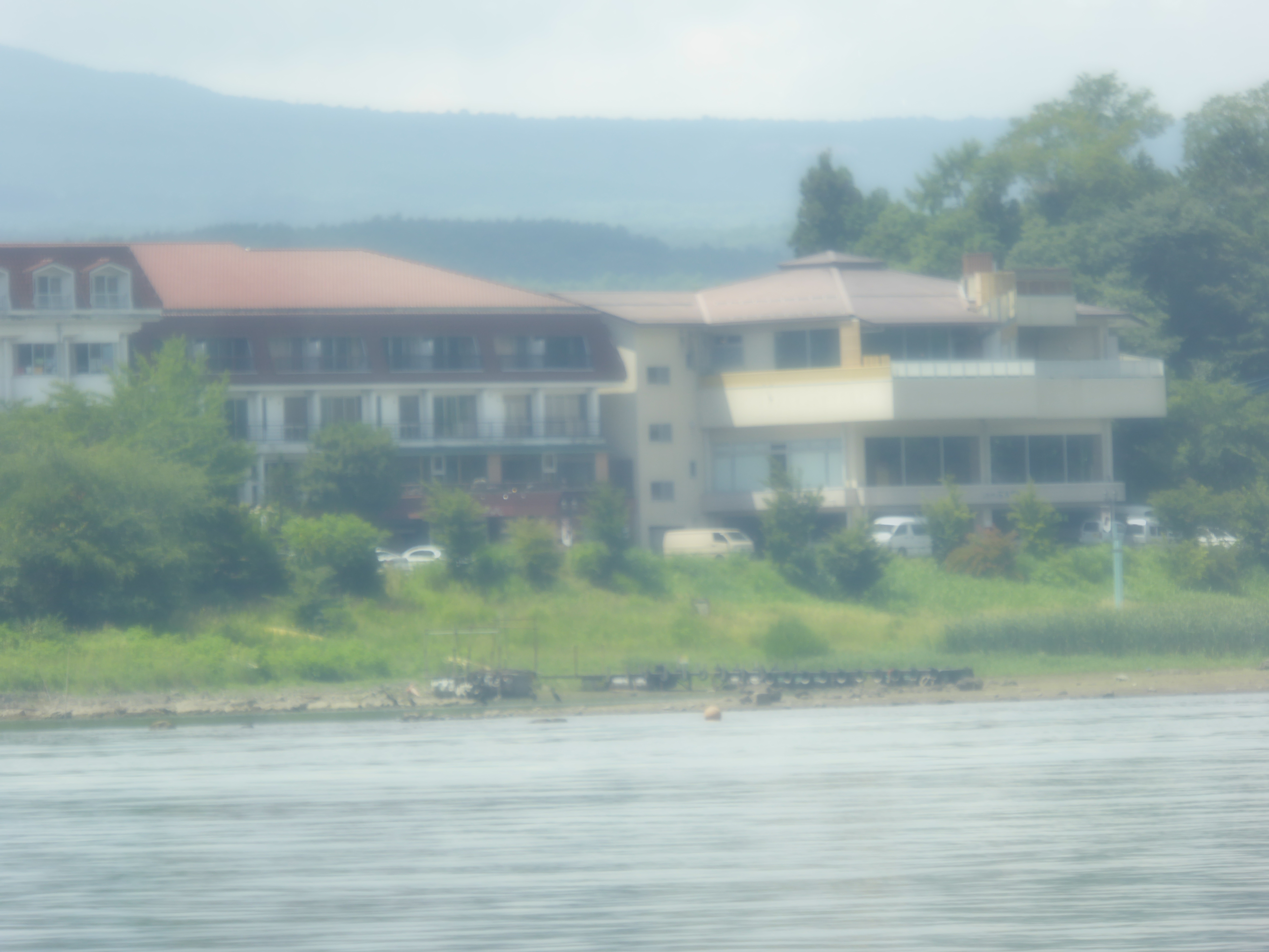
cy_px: 476
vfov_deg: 3.7
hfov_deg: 5.0
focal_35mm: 400
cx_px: 634
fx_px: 14664
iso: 100
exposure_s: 1/200
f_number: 6
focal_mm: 71.7
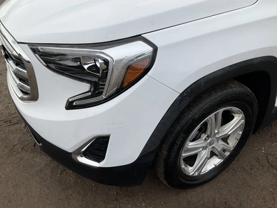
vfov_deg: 48.2
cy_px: 104
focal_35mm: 29
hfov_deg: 61.7
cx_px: 138
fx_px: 232
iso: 25
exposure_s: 1/1626
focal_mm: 3
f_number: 1.8
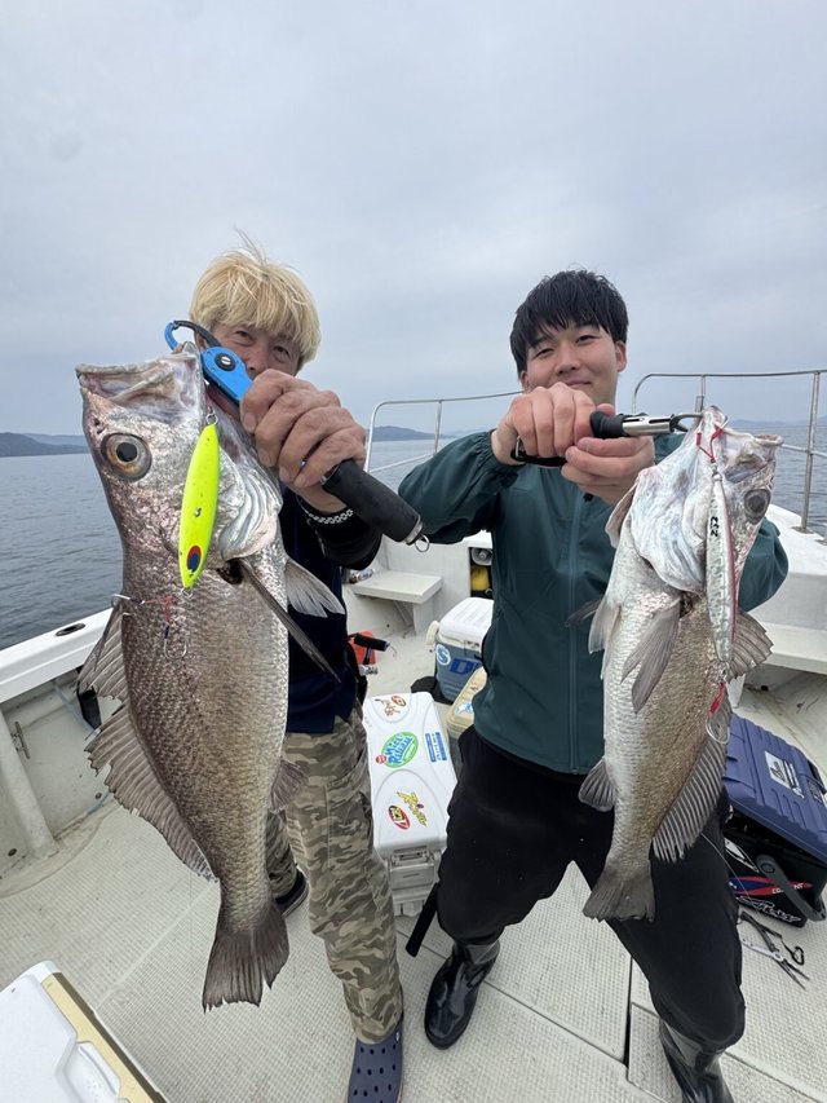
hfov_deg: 85.7
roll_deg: +0.8
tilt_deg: -14.9
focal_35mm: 14
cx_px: 414
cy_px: 552
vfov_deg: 102.1
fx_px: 446
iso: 50
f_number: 2.2
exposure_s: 1/1034
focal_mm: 2.22
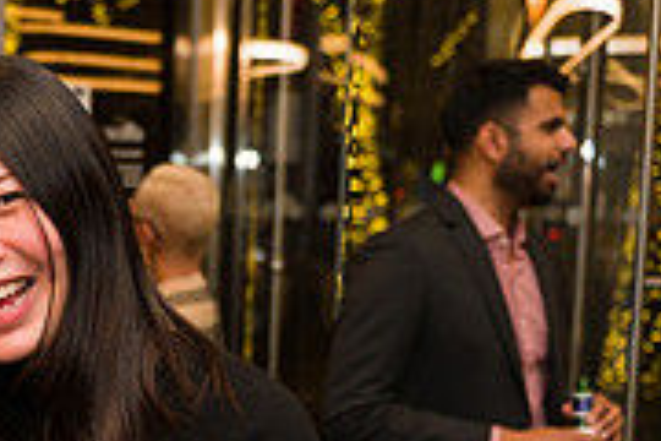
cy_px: 415
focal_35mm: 90
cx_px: -176
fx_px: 1652
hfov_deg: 20.8
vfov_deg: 15.0
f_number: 3.2
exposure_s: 1/200
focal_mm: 28
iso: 400
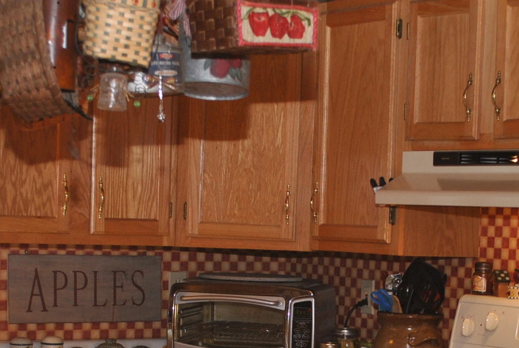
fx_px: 1560
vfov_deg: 12.6
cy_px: 355
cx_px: 320
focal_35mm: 108
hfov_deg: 18.9
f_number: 4.2
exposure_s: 1/60
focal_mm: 26
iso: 200
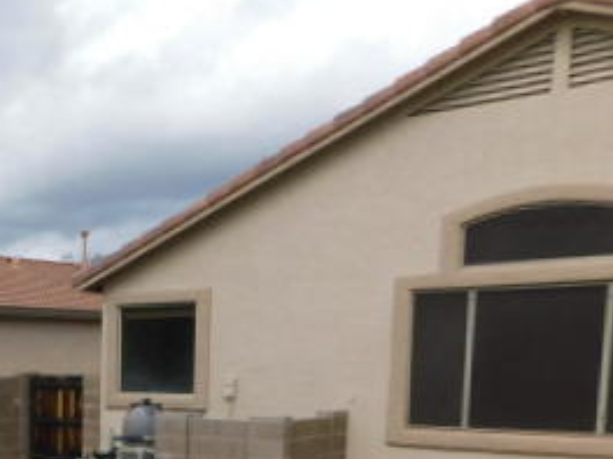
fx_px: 991
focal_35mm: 56
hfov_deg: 29.7
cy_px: 492
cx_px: -114
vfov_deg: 24.5
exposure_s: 1/500
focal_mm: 4
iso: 125
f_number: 6
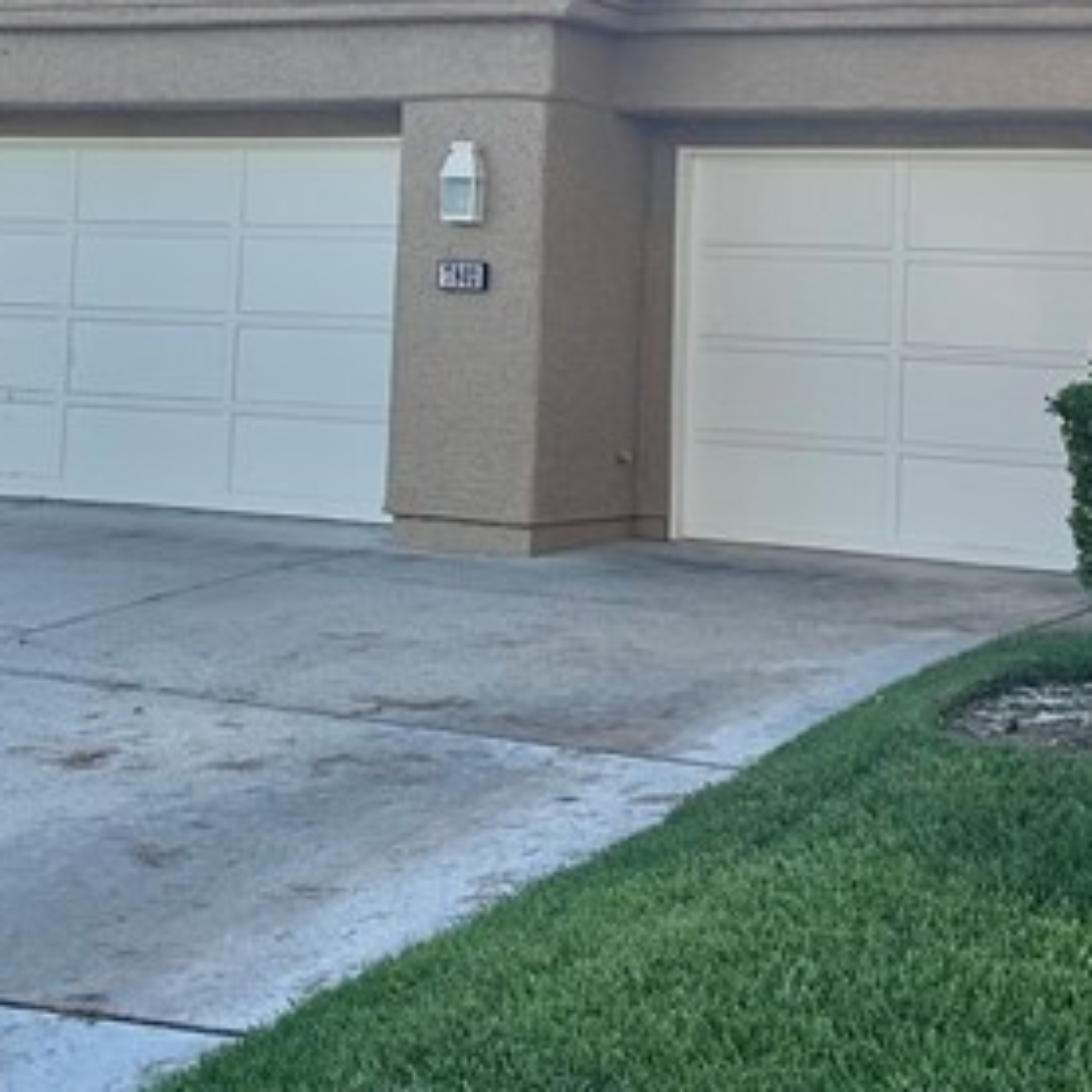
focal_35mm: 78
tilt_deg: +5.7
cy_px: 24
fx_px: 2784
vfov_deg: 21.5
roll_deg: -2.2
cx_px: 444
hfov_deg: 22.2
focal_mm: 6.86
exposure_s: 1/2591
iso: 80
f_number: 1.78
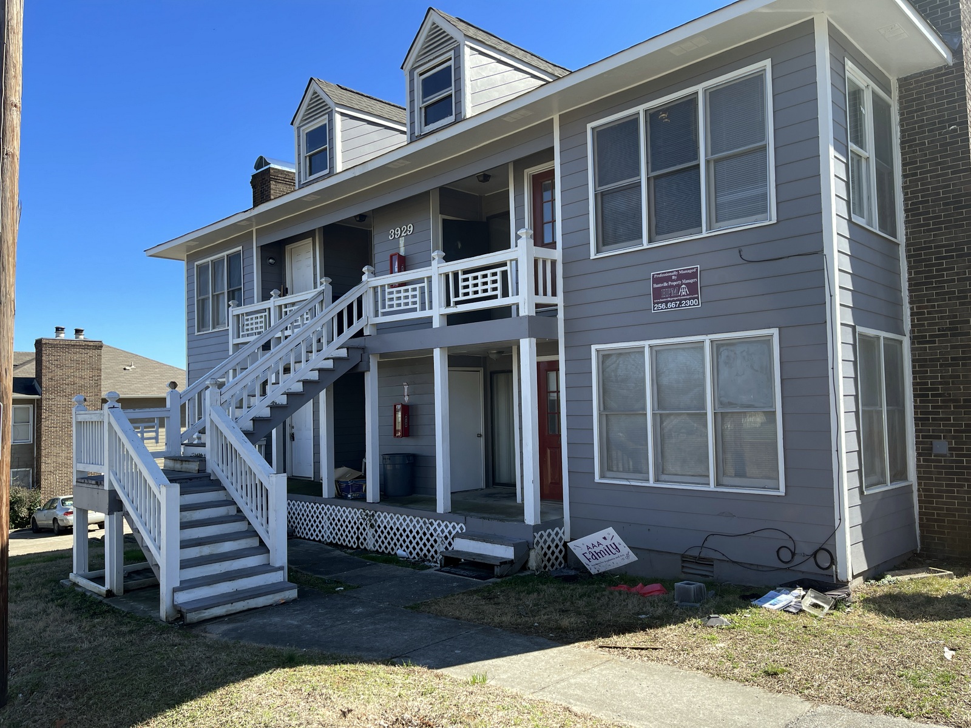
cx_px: 486
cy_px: 364
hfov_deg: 69.4
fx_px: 701
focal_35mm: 25
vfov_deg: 54.9
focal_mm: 5.1
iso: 32
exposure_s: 1/1387
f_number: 1.6
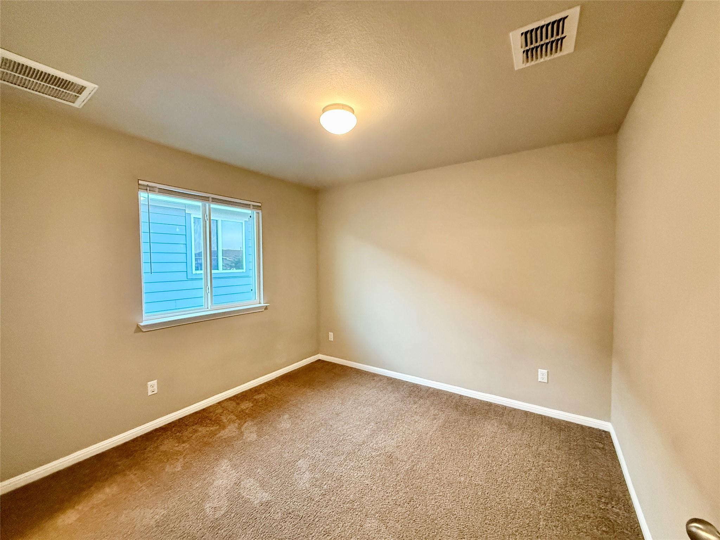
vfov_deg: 85.7
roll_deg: +0.2
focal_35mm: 14
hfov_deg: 102.1
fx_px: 291
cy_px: 270
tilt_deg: -2.0
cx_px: 360
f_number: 2.2
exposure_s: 1/60
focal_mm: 2.22
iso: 640
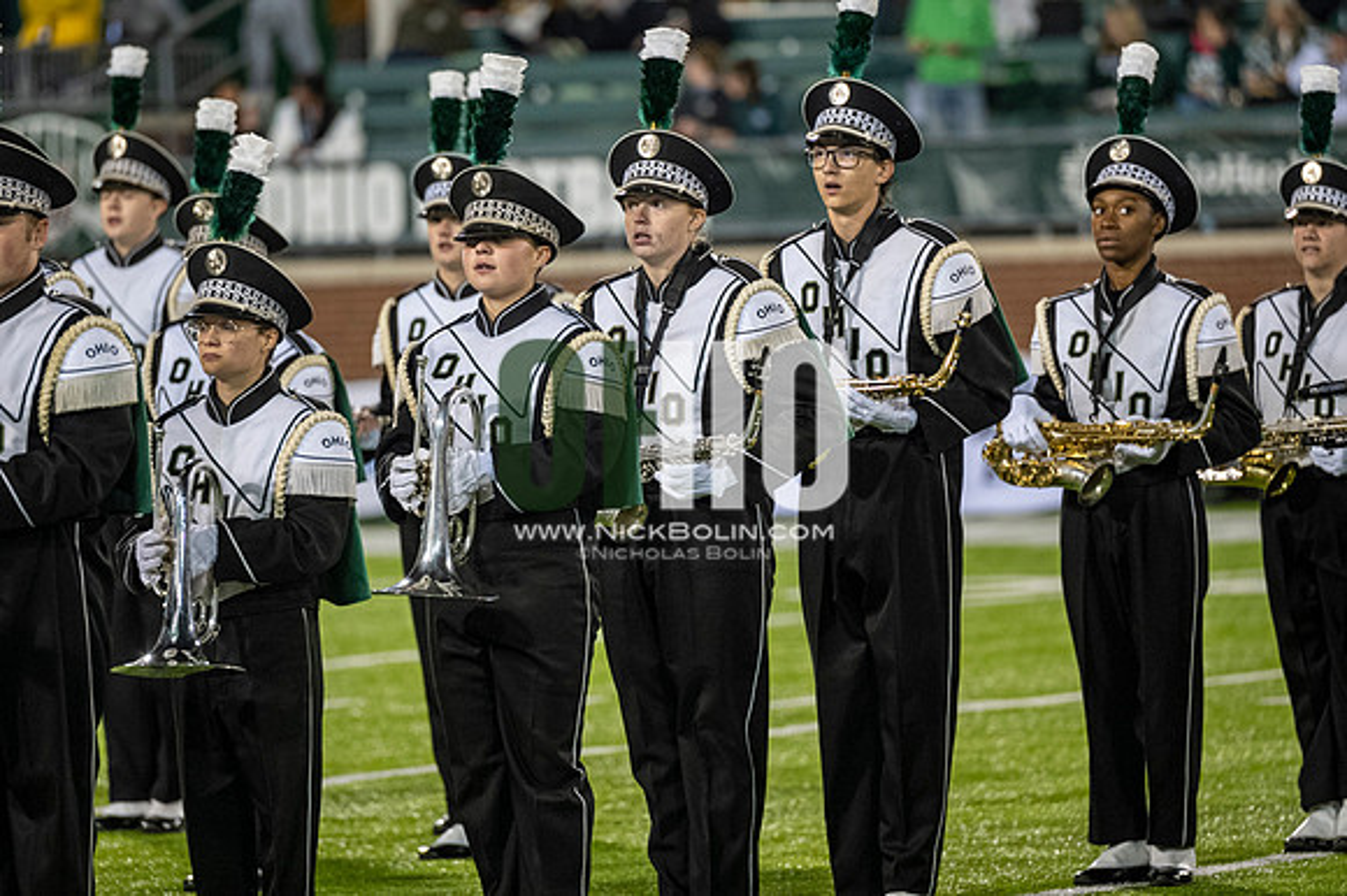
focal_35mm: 300
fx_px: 11218
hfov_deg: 6.9
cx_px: 674
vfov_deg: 4.6
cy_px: 448
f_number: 2.8
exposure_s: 1/500
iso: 1000
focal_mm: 200
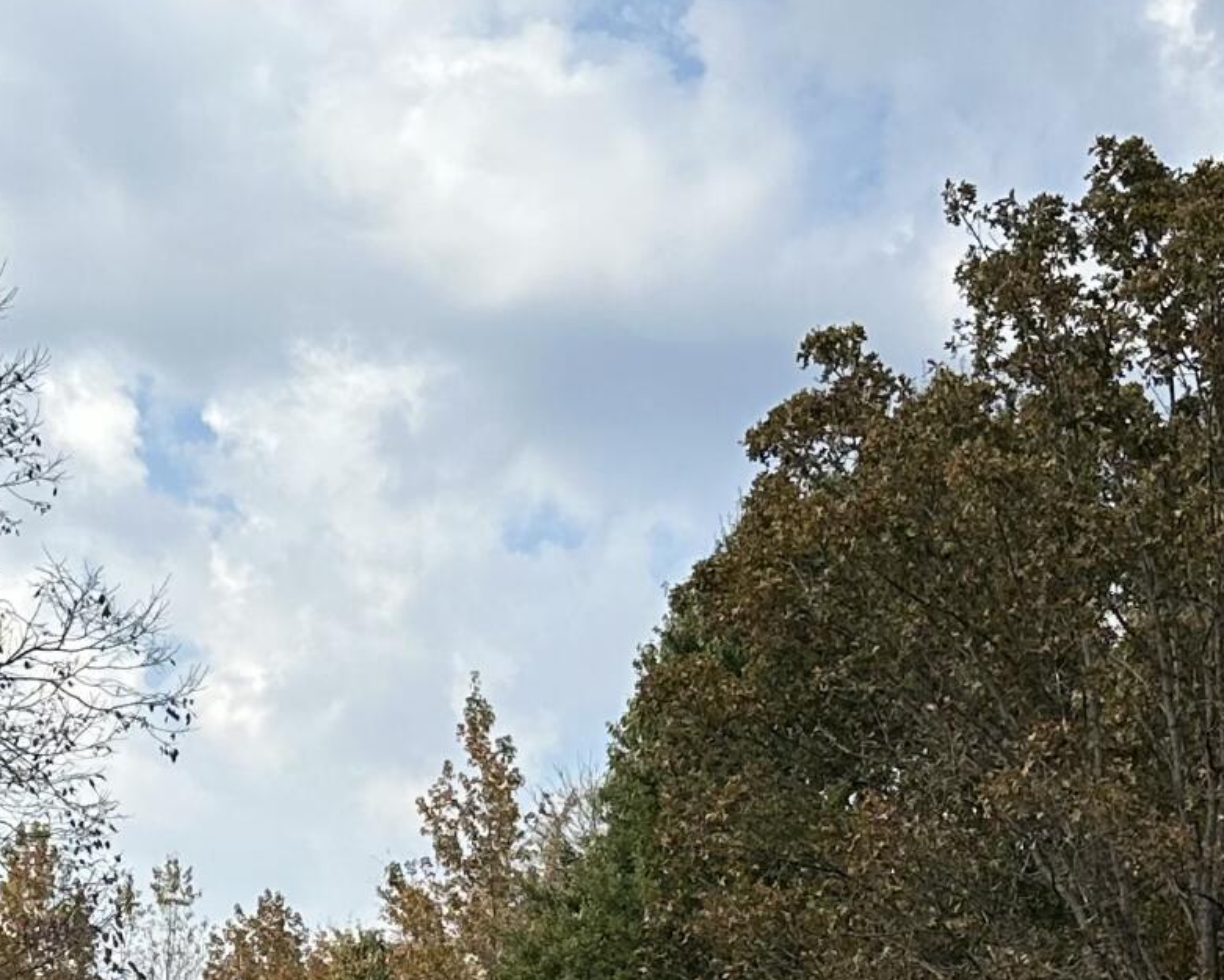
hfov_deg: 21.3
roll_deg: +0.7
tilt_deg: -0.5
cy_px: 1497
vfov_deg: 15.6
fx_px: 3261
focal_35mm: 90
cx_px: 672
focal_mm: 6.86
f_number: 1.78
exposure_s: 1/3155
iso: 80
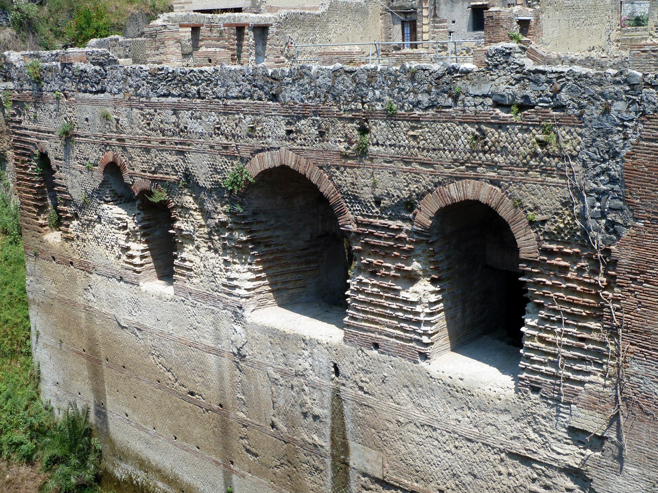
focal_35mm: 43
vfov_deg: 33.6
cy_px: 249
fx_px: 817
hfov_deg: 43.8
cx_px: 336
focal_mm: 6.9
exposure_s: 1/320
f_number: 4
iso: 80
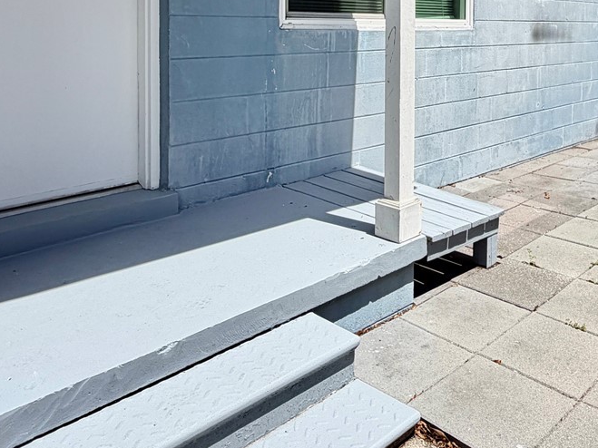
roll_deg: -0.9
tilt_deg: -1.8
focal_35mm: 34
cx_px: 441
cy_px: 34
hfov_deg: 51.9
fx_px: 587
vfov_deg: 38.5
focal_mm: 2.22
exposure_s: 1/770
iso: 25
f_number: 2.2
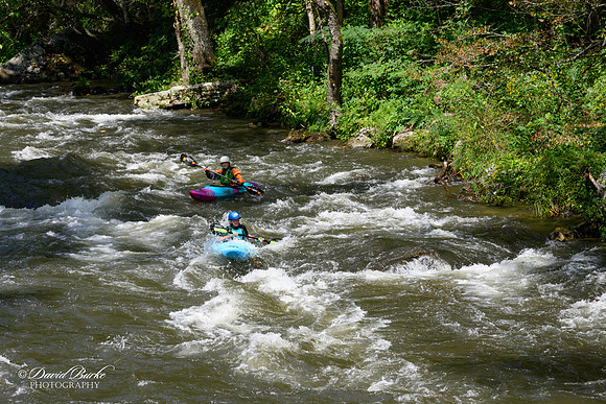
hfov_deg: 14.7
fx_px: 2357
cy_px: 202
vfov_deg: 9.8
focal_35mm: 140
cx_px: 303
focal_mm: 140
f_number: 16
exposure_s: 1/200
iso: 560
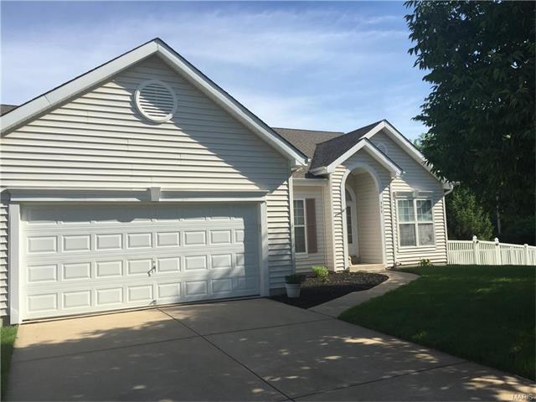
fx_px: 449
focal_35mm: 29
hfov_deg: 61.7
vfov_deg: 48.2
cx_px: 268
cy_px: 201
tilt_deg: +1.0
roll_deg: +0.8
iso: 32
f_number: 2.2
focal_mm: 4.15
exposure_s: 1/1883
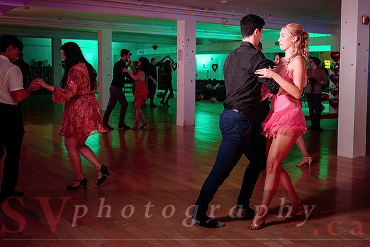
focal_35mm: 43
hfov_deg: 44.6
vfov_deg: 30.8
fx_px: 447
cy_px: 100
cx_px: 230
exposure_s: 1/125
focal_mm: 34
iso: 640
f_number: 3.2
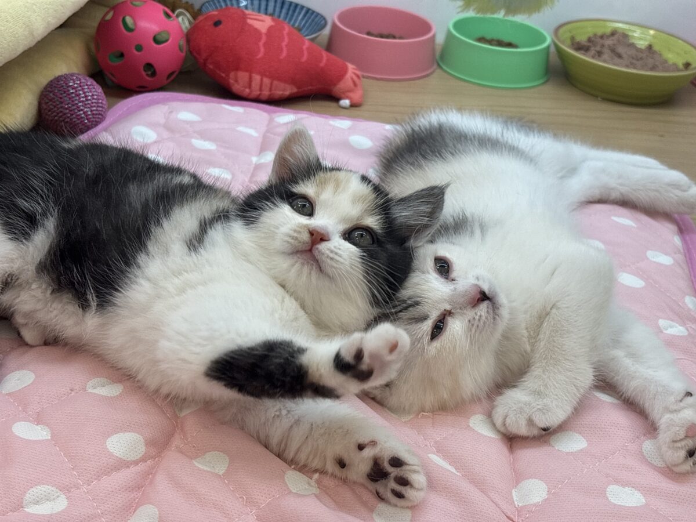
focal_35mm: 52
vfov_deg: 28.0
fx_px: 1046
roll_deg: -7.4
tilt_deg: -31.0
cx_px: 348
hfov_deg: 36.8
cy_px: 261
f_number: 1.6
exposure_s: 1/100
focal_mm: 5.96
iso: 50
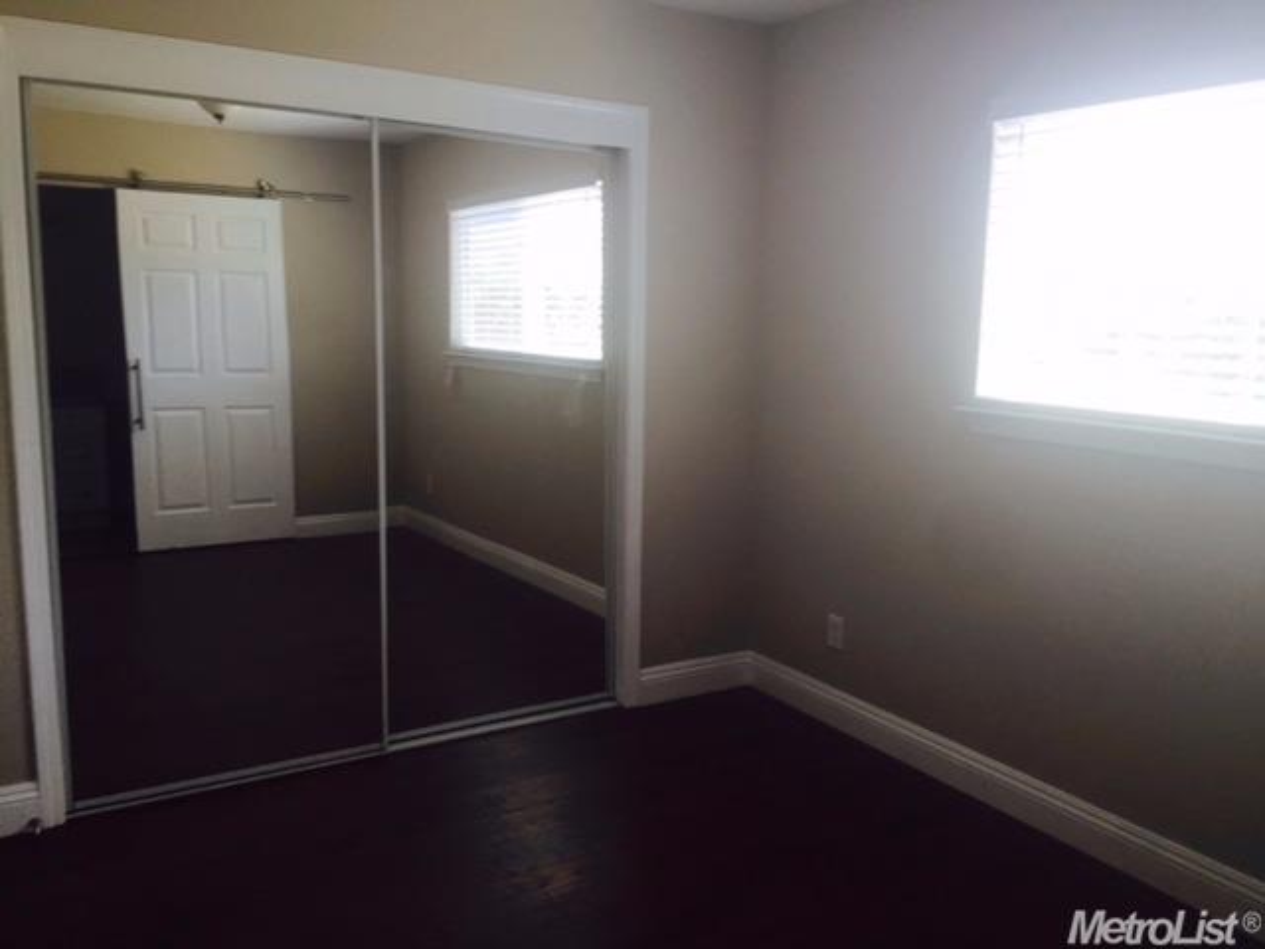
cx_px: 632
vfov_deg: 48.2
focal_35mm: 29
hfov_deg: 61.7
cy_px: 474
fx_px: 1060
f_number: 2.2
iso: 40
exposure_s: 1/60
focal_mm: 4.15
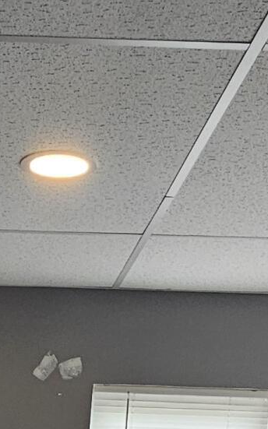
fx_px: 877
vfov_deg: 18.7
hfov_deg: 16.9
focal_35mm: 75
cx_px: -23
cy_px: 838
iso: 64
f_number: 2.2
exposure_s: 1/60
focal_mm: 2.2
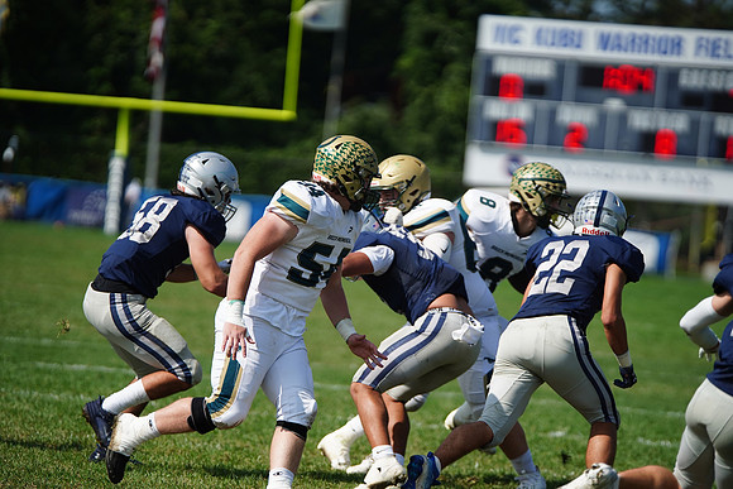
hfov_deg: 8.3
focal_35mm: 247
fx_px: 5030
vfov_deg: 5.6
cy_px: 244
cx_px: 366
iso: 400
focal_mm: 247
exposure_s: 1/6400
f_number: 2.8
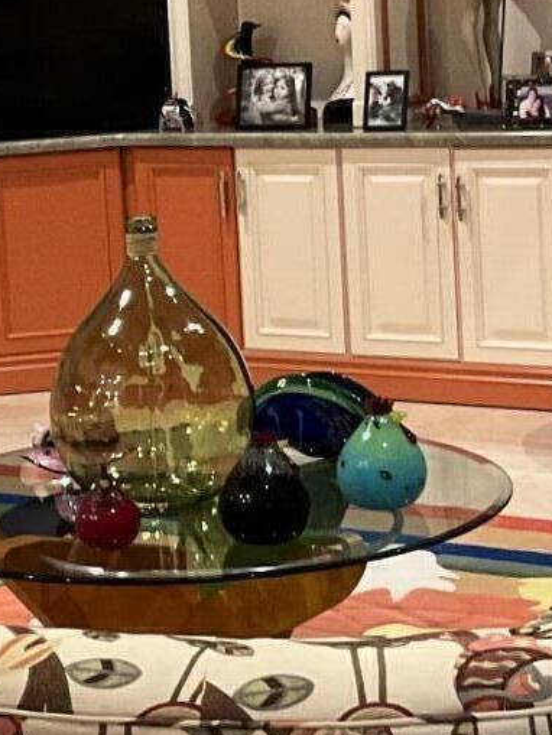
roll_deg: +3.1
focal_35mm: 114
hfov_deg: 12.9
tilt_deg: -6.4
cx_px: 46
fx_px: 2423
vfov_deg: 17.2
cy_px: 211
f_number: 1.8
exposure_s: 1/40
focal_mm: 3
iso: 200
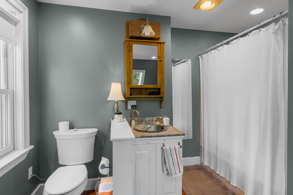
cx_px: 146
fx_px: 155
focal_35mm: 19
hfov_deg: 86.9
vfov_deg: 64.5
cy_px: 98
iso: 320
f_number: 9
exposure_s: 1/6
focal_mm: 19
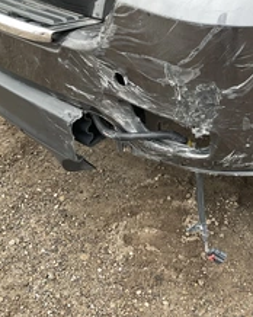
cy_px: 106
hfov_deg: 28.1
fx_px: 487
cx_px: 221
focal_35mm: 52
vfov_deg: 35.7
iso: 32
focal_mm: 3
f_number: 1.8
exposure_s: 1/122
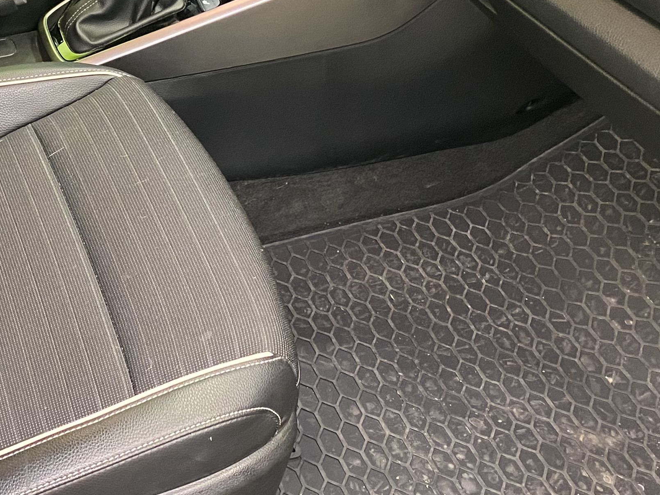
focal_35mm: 65
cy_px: 34
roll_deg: -0.8
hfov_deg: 29.5
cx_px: 190
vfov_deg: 22.0
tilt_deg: -33.2
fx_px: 1239
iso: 500
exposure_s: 1/33
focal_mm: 4.25
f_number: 1.8
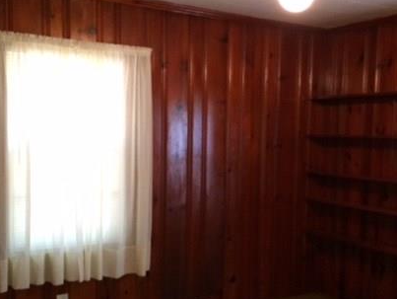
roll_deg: -0.8
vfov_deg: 31.5
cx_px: 227
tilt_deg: -3.7
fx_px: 528
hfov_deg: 41.1
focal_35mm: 46
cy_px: 170
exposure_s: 1/30
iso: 250
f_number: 2.2
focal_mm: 4.15
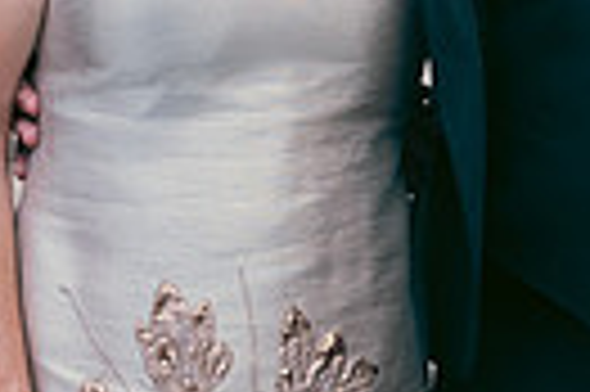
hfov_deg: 6.6
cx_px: 243
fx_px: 5091
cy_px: -214
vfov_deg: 4.4
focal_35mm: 311
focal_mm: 70
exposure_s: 1/160
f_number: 6.3
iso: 320
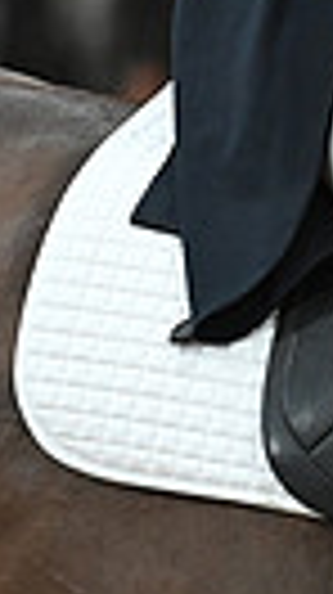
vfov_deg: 1.6
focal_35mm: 1335
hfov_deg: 0.9
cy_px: -241
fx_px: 21010
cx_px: 1120
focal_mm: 290
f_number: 4
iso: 6400
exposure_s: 1/640
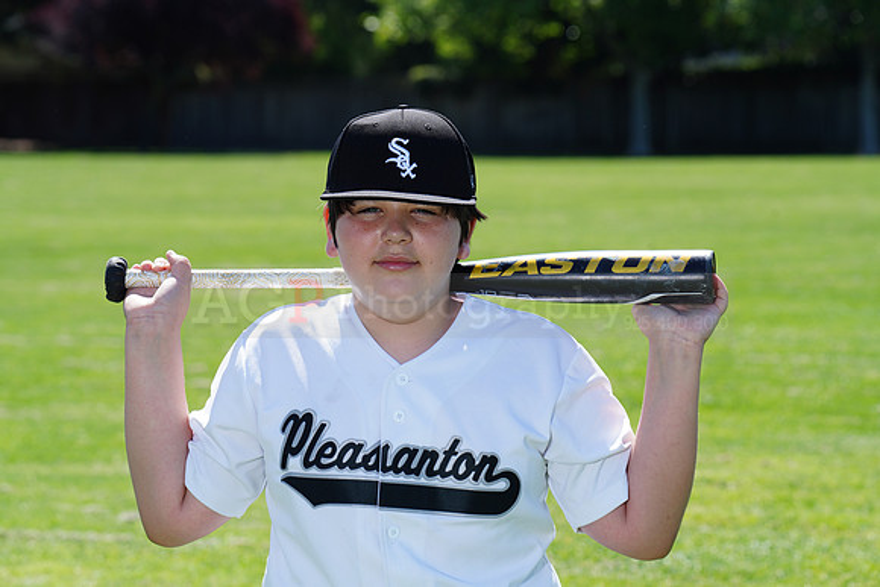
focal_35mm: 165
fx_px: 4034
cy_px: 294
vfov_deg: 8.3
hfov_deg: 12.4
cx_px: 440
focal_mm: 165
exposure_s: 1/250
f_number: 9
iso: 200
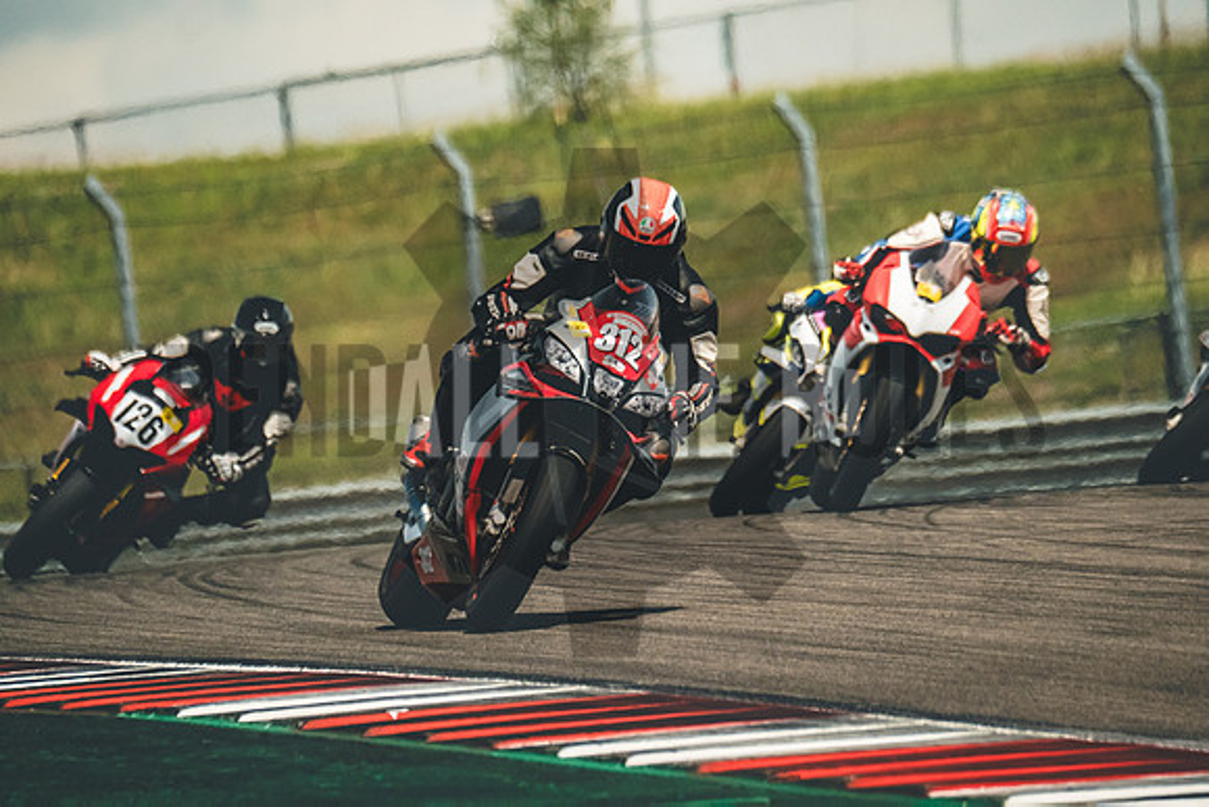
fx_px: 18105
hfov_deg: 3.8
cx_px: 604
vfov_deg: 2.6
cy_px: 404
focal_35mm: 539
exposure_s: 1/2500
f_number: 5.6
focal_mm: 359.6
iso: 800
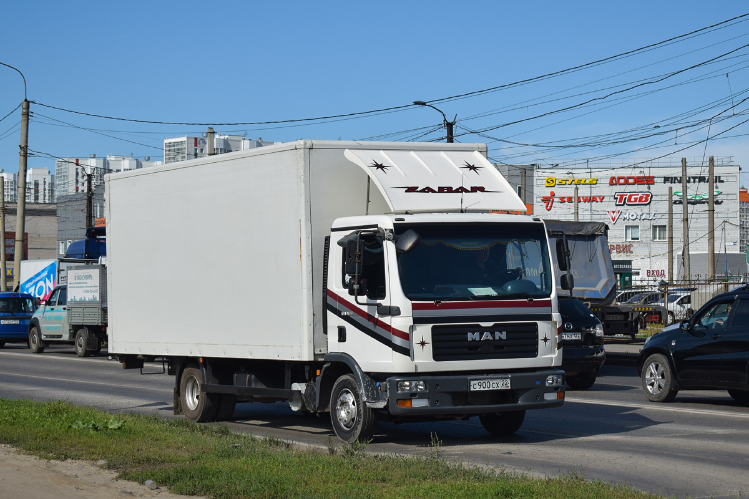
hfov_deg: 26.0
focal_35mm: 78
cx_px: 374
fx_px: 1623
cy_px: 250
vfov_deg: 17.5
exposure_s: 1/800
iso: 100
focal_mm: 52
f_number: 6.3
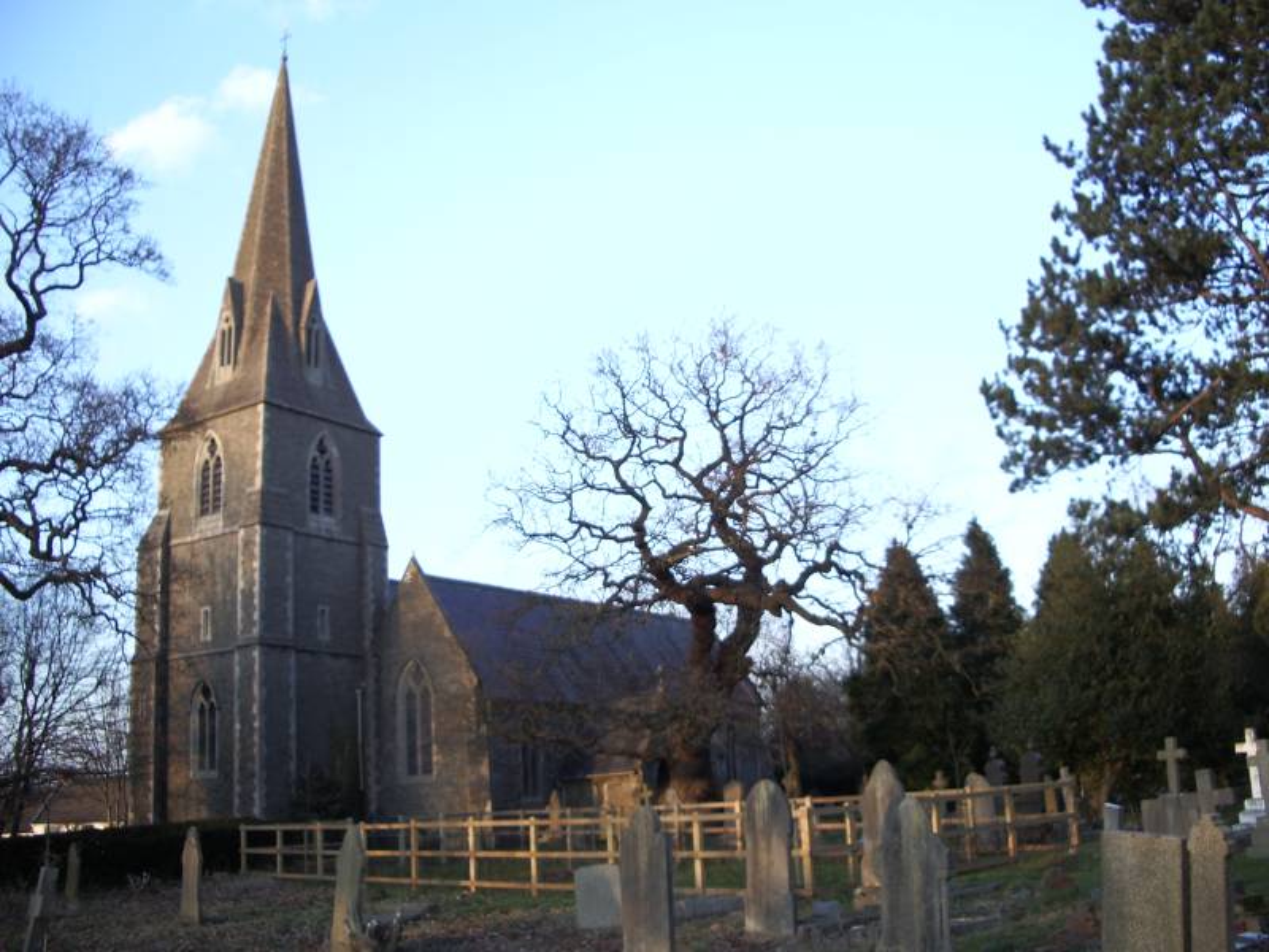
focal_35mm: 35
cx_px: 634
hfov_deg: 52.6
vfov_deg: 40.7
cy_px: 476
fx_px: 1283
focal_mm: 5.8
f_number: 2.6
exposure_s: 1/100
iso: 50
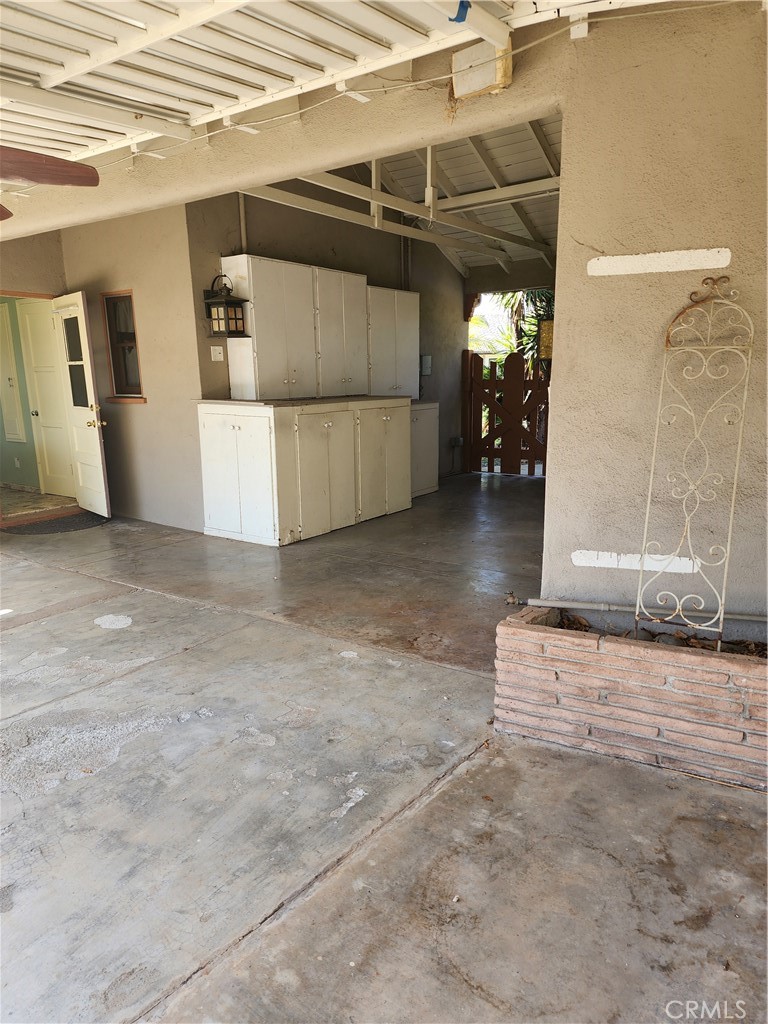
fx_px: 680
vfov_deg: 73.9
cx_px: 384
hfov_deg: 58.9
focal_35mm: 23
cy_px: 512
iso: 40
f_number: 1.8
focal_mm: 6.4
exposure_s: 1/180
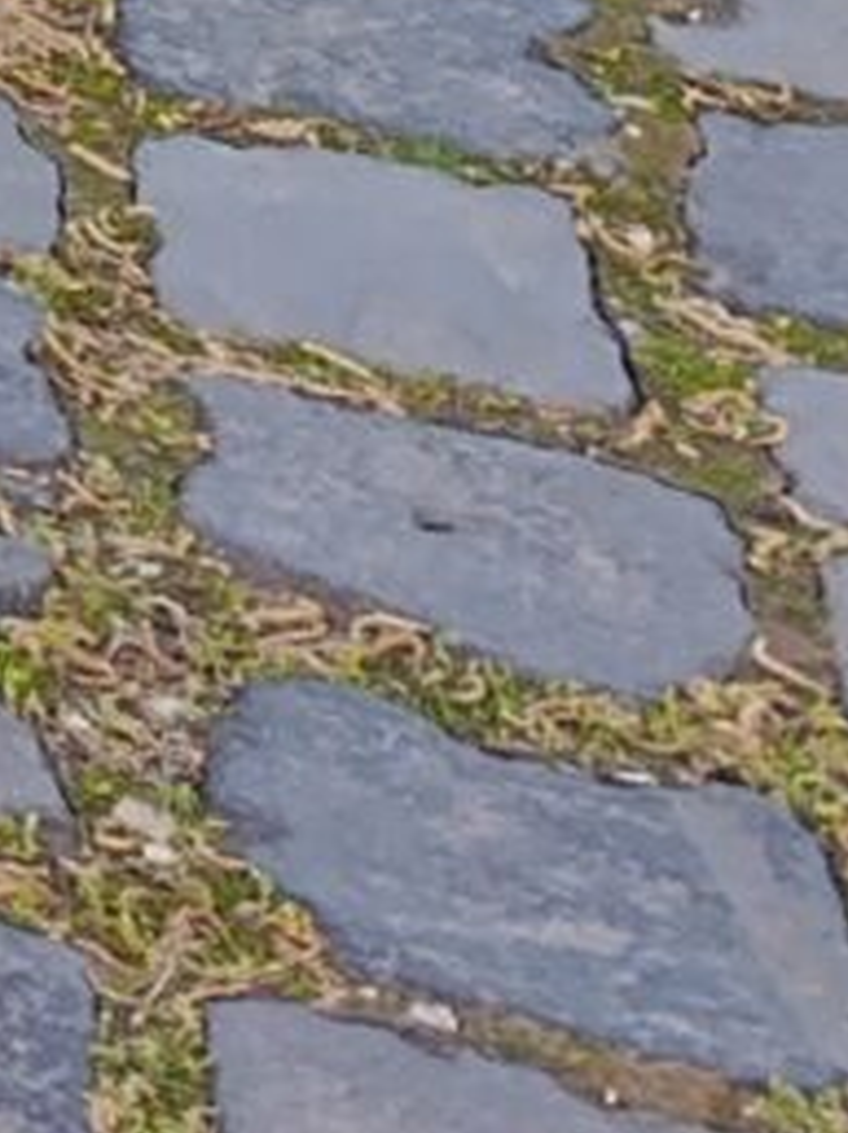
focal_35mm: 229
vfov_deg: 7.2
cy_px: -2850
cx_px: -3994
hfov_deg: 4.8
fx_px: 7492
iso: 160
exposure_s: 1/100
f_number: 1.6
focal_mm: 6.14
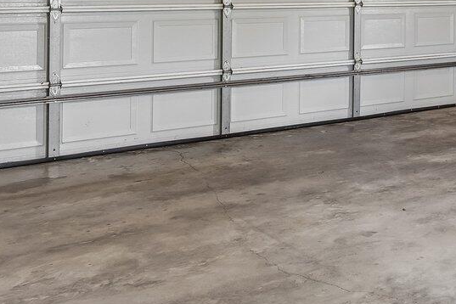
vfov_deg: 20.7
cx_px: 610
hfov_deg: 26.5
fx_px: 797
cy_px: -17
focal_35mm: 63
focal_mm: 16.5
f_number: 8
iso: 400
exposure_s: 1/15
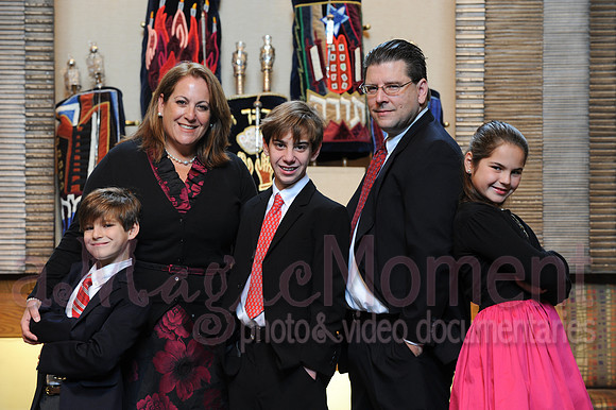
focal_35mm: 130
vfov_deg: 10.5
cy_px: 205
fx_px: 2223
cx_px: 308
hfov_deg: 15.8
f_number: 5.6
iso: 500
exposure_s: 1/25
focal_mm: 130
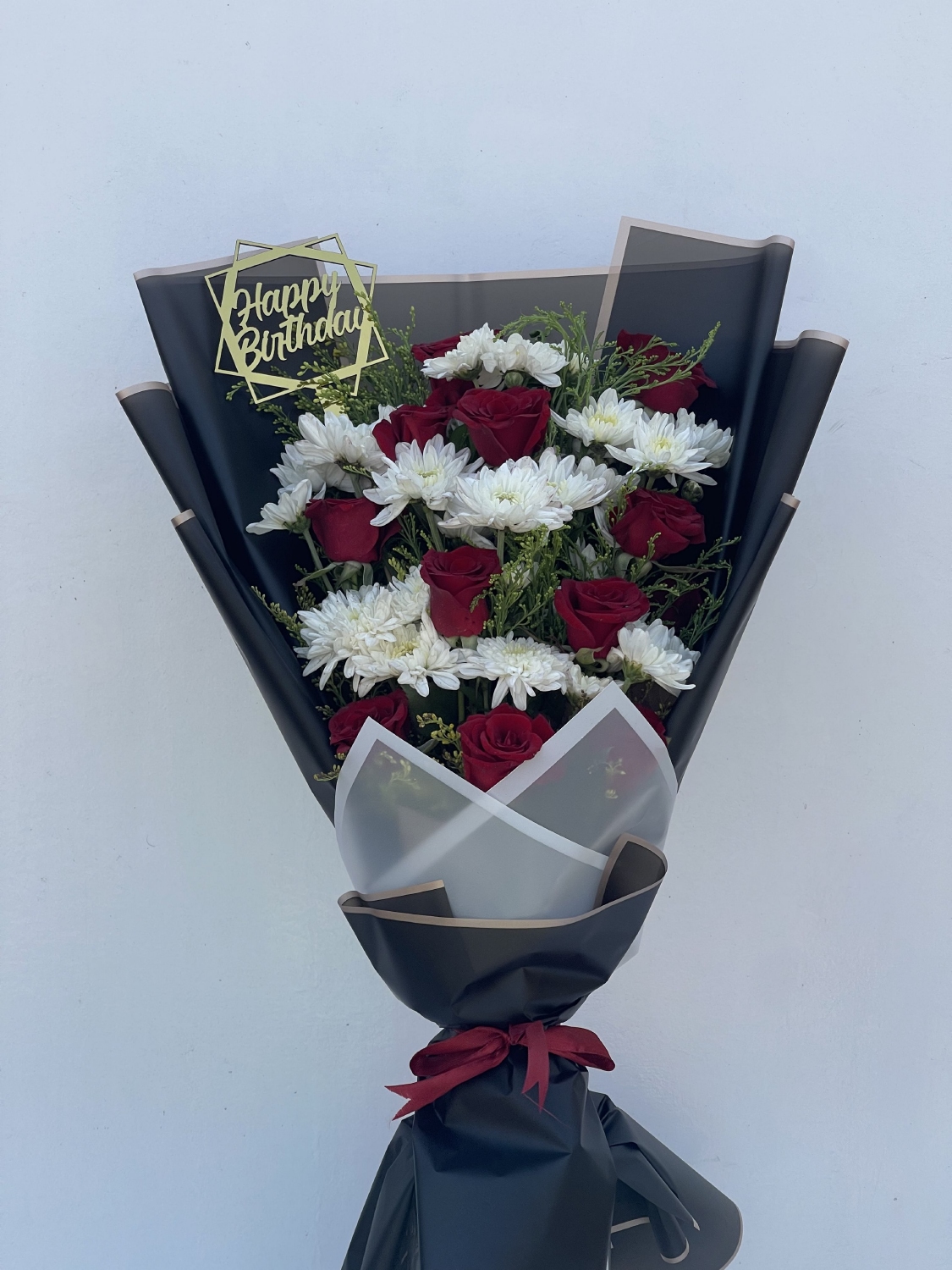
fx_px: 2347
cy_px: 635
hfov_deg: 22.9
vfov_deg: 30.3
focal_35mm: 64
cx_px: 476
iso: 20
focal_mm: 7.5
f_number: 2.2
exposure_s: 1/608
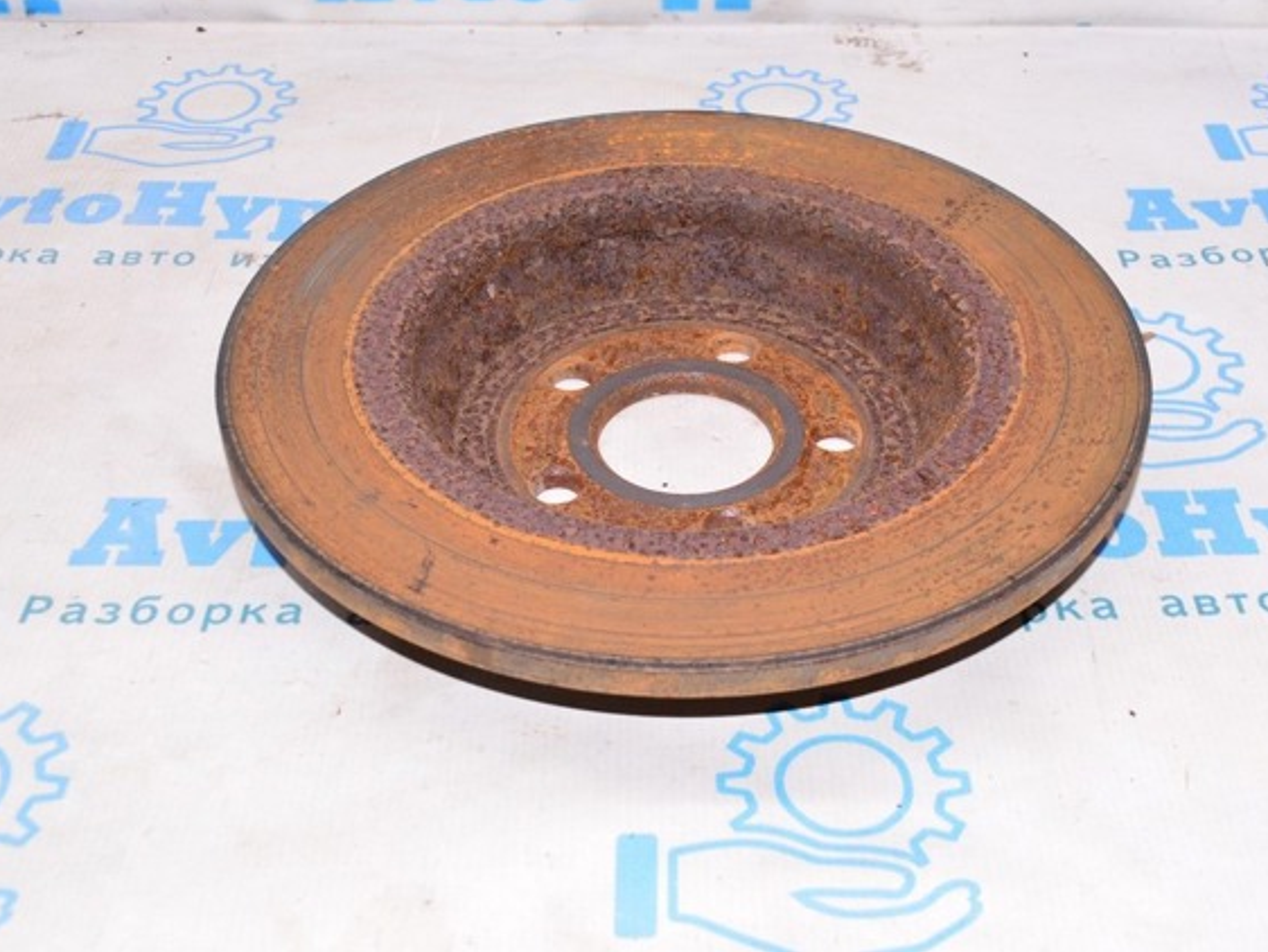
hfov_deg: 39.9
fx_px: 1742
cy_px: 475
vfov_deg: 30.6
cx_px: 715
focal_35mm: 48
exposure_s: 1/125
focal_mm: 29
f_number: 8
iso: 1600
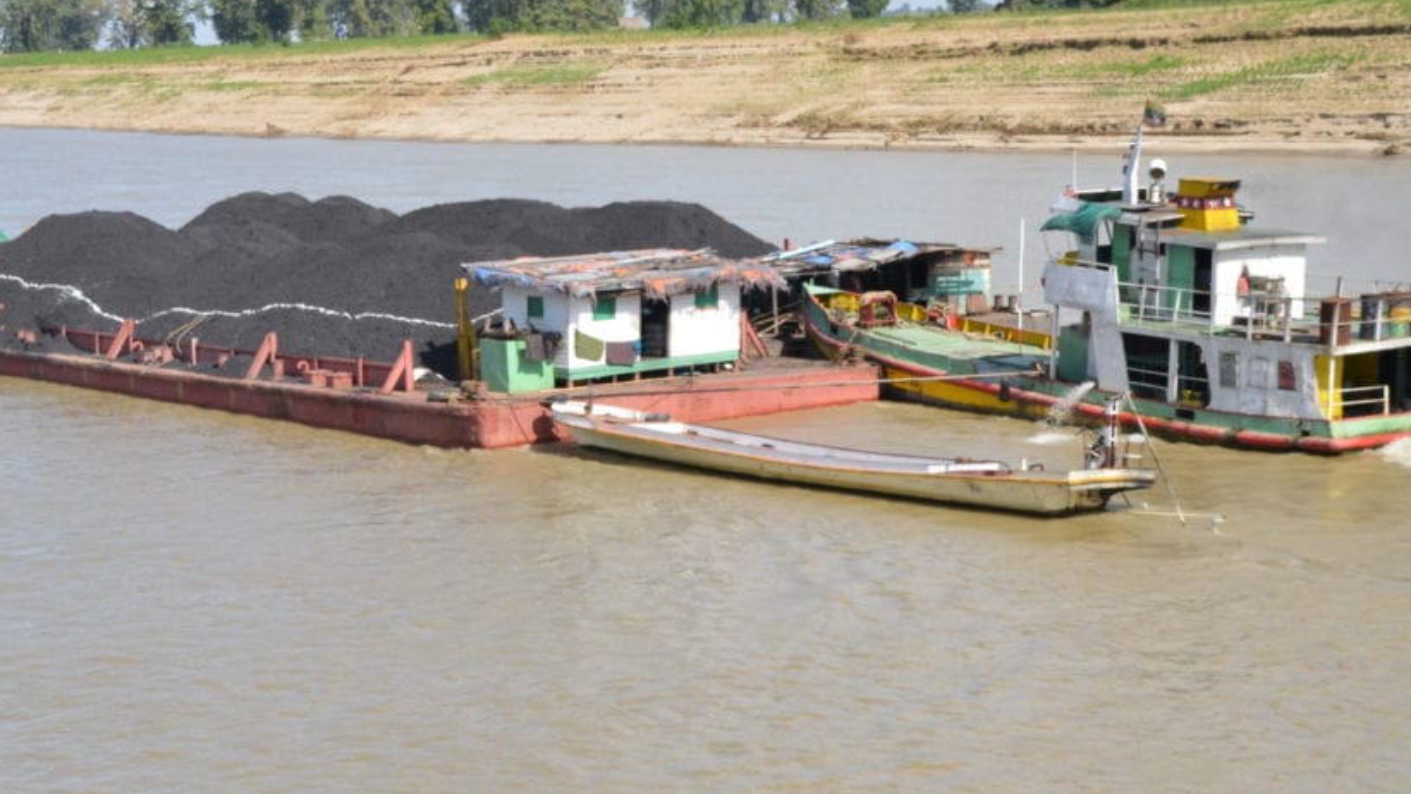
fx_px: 3218
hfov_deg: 24.7
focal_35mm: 86
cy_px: 325
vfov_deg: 14.1
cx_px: 607
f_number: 11
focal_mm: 44
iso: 400
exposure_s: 1/500
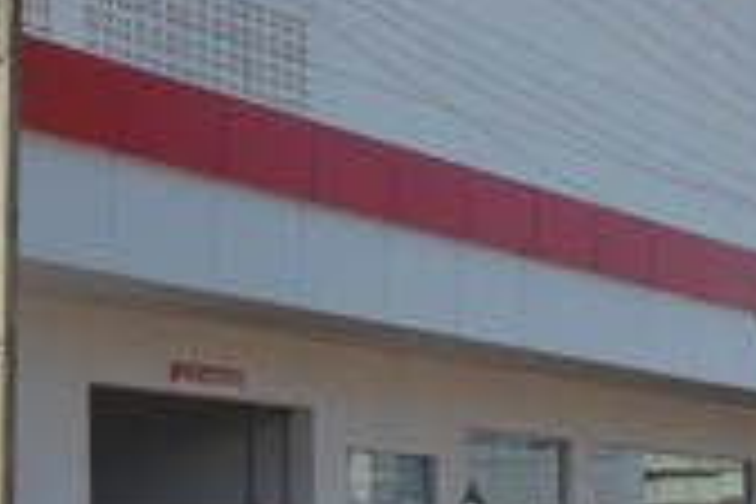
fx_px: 3213
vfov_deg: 8.9
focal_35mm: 153
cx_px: 963
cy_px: 554
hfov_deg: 13.0
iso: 100
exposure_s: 1/320
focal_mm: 38
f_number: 9
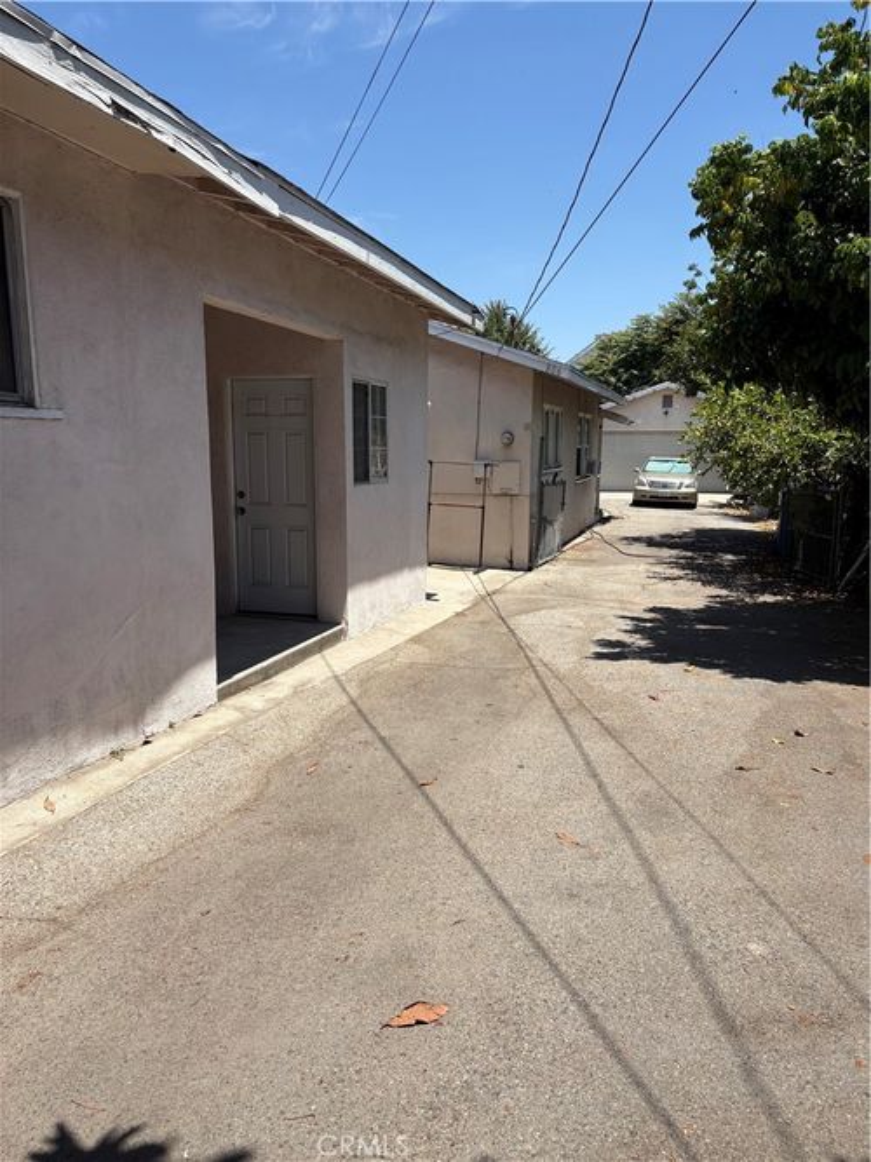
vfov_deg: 67.3
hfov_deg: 53.0
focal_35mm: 26
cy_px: 581
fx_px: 873
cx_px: 436
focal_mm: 5.96
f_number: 1.6
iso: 50
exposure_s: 1/3279
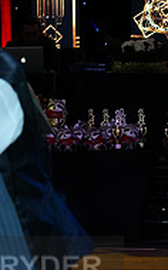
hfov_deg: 7.0
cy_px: 284
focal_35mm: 185
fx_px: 1356
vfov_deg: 11.2
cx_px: -72
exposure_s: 1/250
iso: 2000
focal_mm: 59
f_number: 4.5
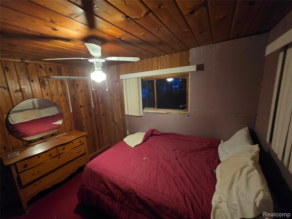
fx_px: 110
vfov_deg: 89.9
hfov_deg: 106.2
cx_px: 146
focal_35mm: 13
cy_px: 110
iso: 1000
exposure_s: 1/60
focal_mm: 2.2
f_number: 1.9
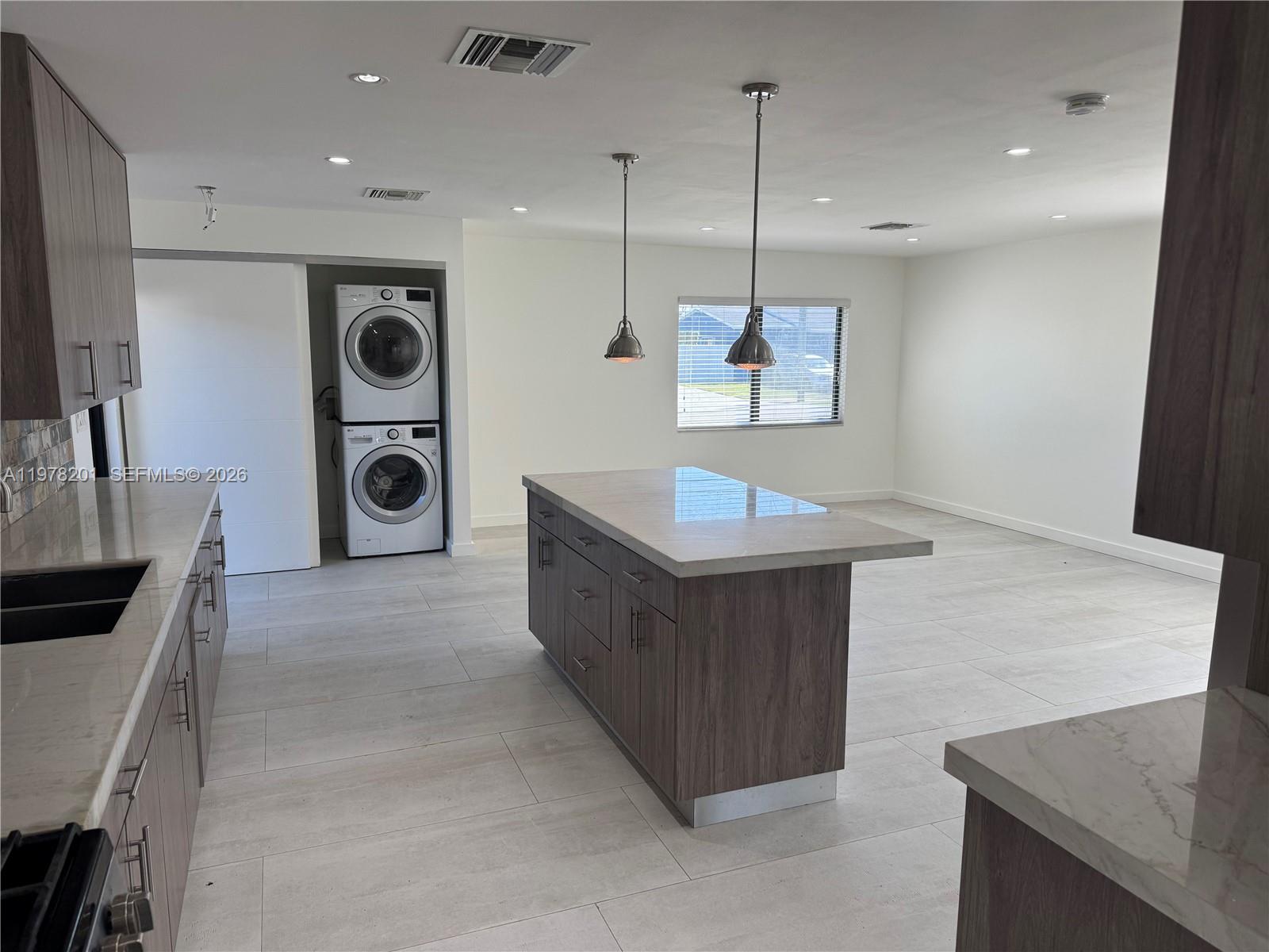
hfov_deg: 71.6
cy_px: 476
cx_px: 634
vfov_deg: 56.8
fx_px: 880
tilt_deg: -11.4
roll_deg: -0.3
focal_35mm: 24
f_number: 1.78
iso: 80
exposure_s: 1/390
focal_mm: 6.76
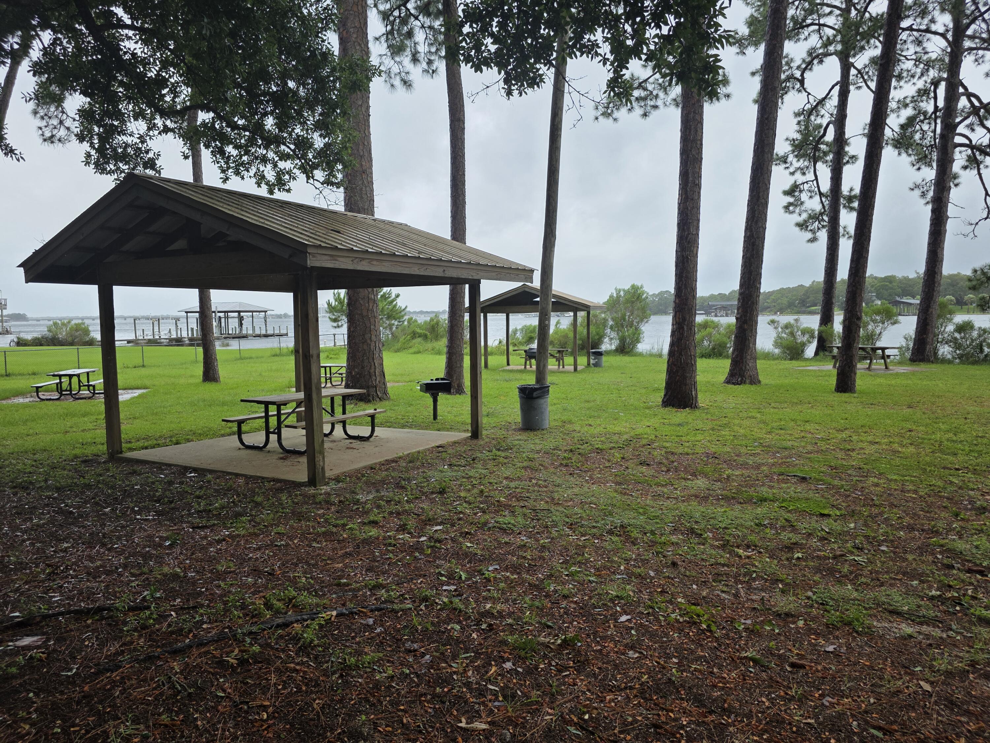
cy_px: 372
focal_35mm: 23
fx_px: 658
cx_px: 495
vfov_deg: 58.9
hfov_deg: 73.9
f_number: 1.7
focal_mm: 6.3
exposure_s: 1/2450
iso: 80
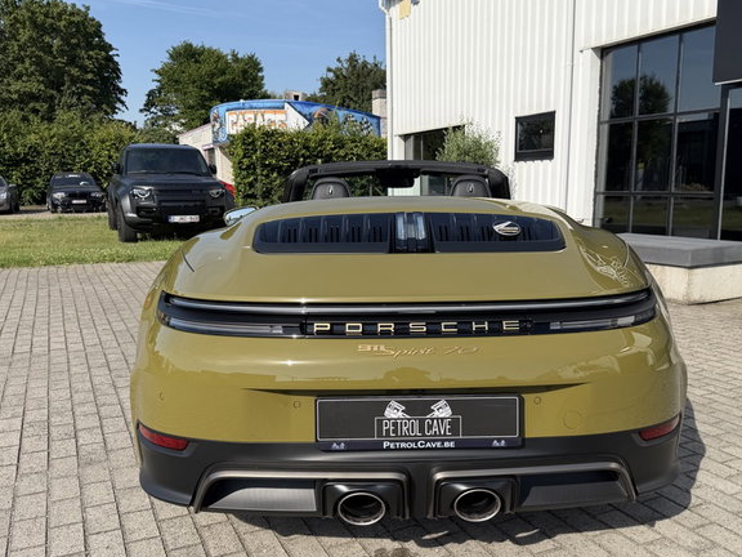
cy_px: 304
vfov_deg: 44.1
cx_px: 412
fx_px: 686
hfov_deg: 56.7
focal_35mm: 32
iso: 80
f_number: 1.78
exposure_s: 1/4405
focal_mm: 6.76
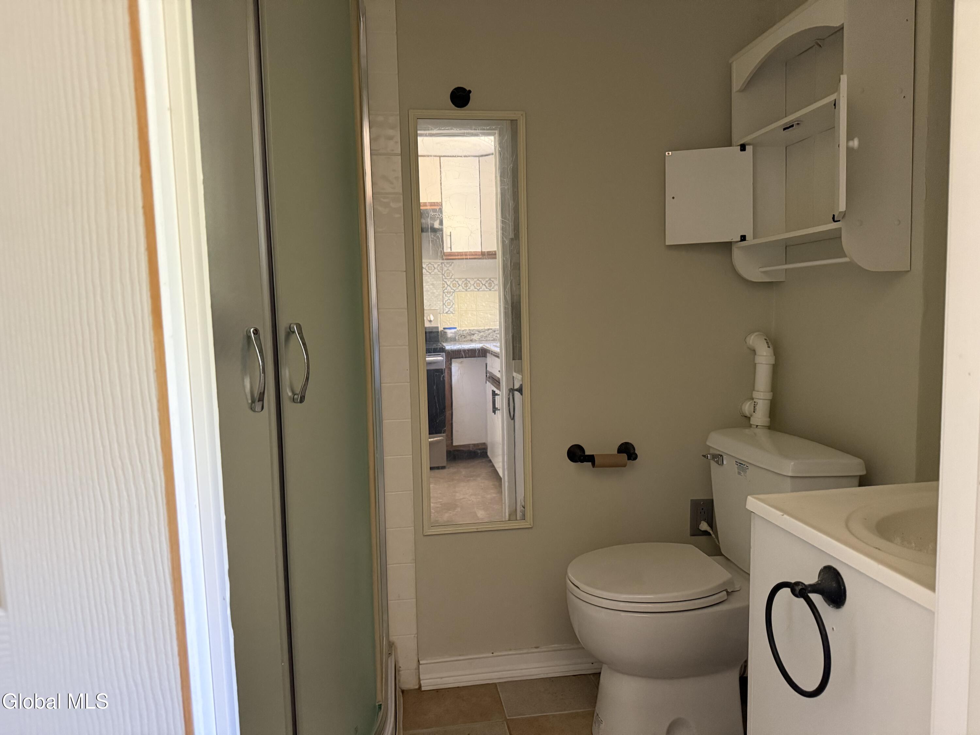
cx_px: 490
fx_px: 679
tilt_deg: -5.5
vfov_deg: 56.8
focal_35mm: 24
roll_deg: +1.1
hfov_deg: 71.6
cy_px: 368
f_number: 1.78
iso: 640
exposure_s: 1/60
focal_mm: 6.76
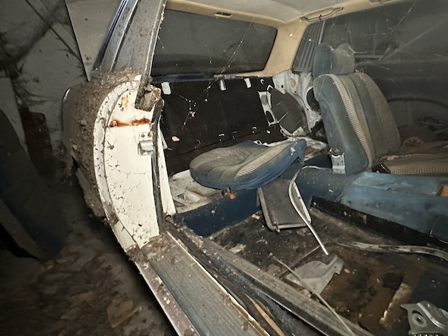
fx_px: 246
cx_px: 270
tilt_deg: -14.2
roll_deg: +2.2
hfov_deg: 83.6
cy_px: 137
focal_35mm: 19
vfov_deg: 68.1
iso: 1250
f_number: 2.2
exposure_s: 1/32
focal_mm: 2.22
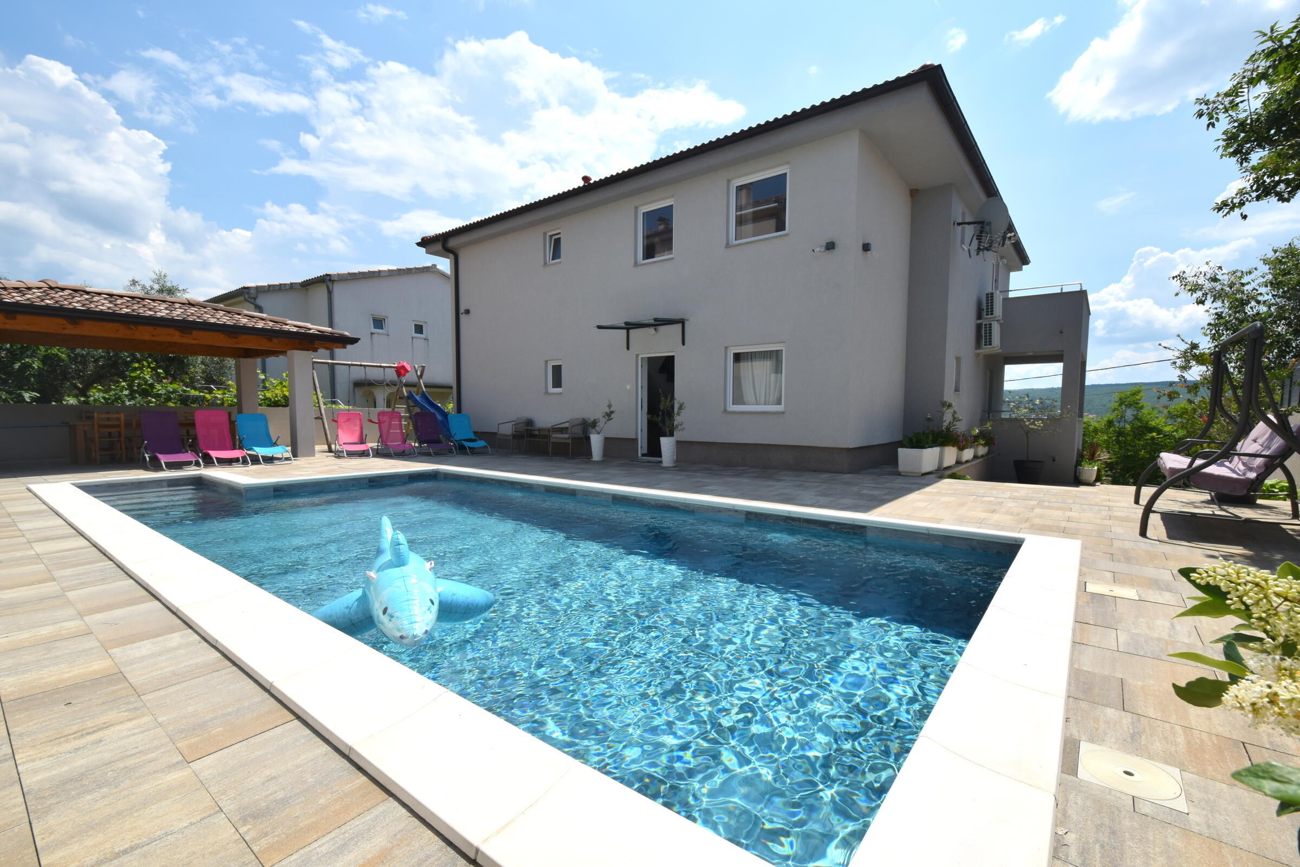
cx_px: 650
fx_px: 542
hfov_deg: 100.4
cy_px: 434
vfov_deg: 77.3
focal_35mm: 15
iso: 200
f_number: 10
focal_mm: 10
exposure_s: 1/500
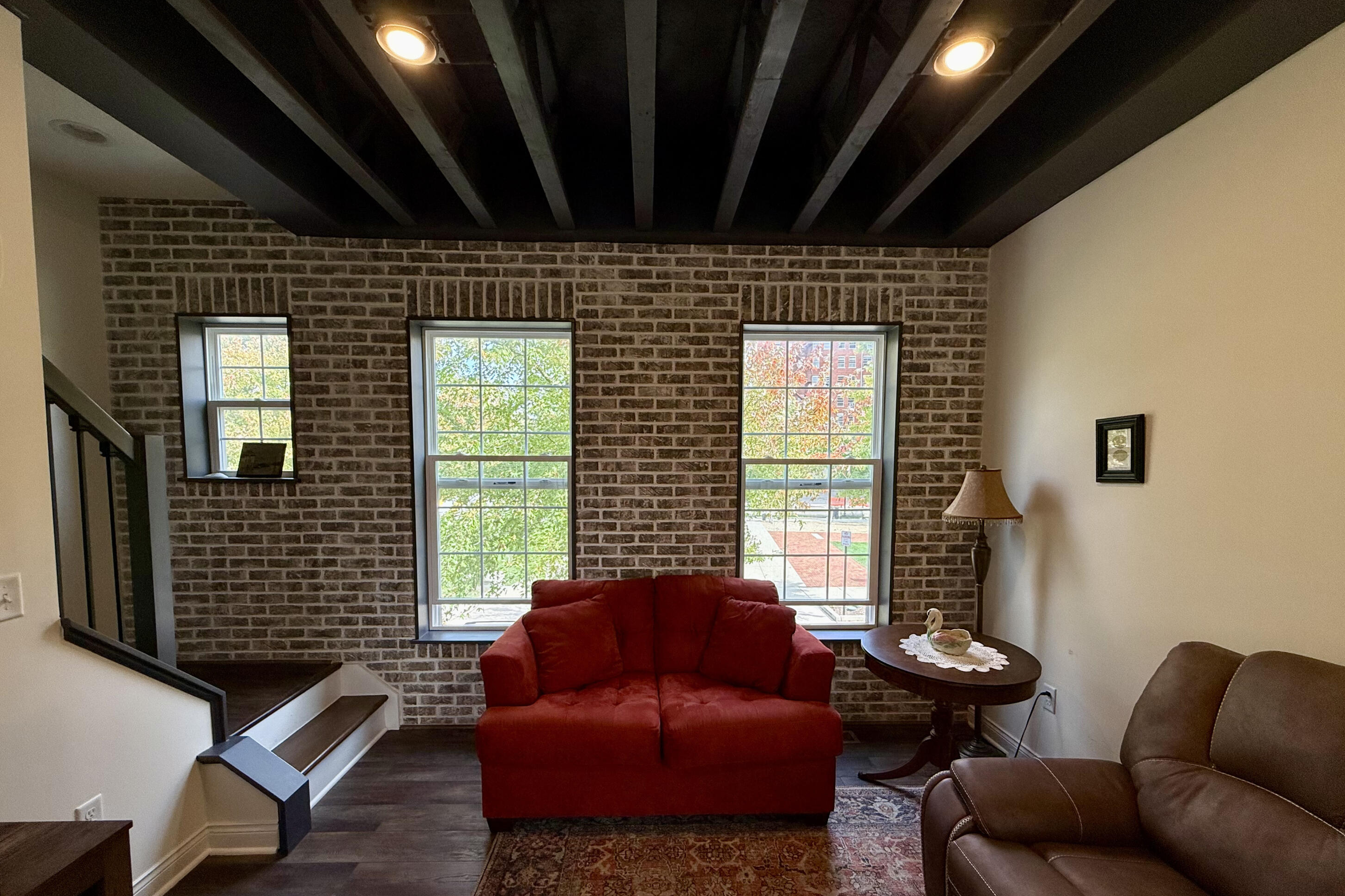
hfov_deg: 100.4
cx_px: 667
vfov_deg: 77.0
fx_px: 560
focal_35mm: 15
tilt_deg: -3.4
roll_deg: -0.2
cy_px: 500
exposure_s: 1/120
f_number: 2.2
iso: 64
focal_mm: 2.22
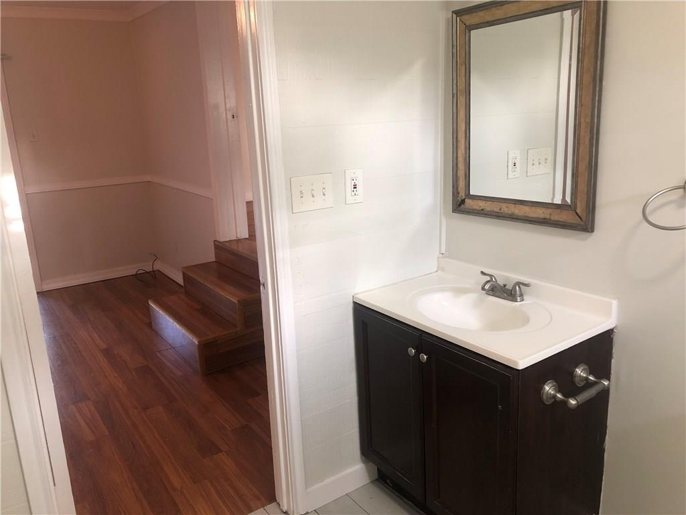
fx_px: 555
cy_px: 258
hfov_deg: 63.4
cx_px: 343
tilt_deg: -13.5
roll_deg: +2.0
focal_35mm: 28
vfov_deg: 49.7
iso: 50
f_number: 1.8
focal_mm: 4
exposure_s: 1/15
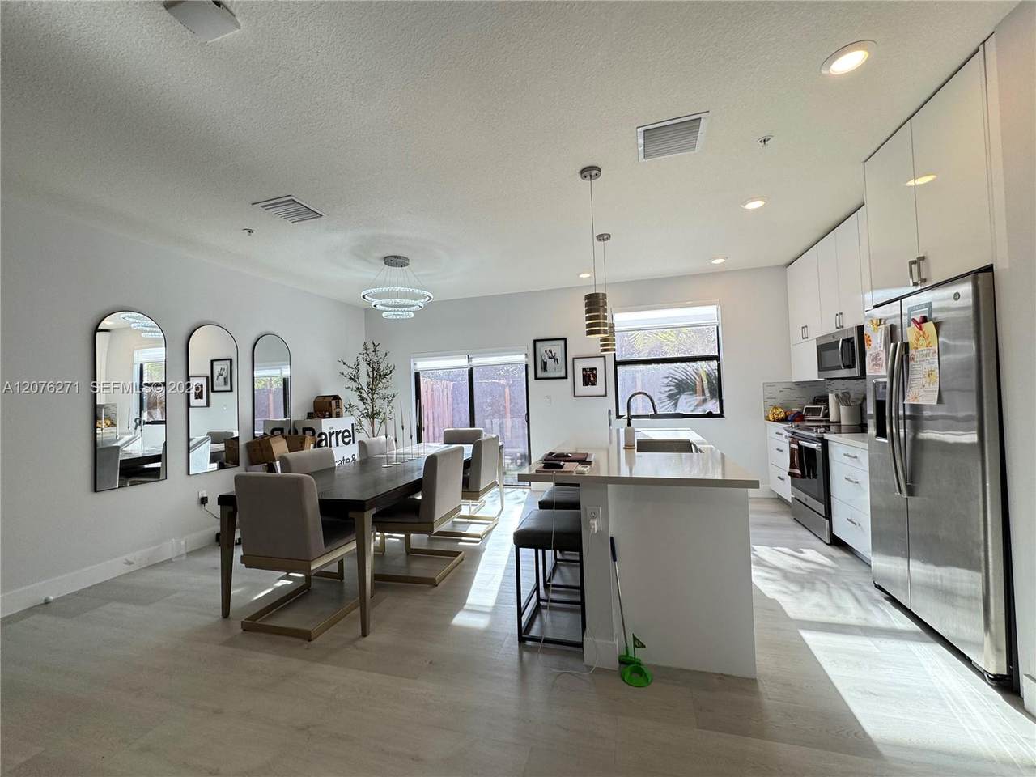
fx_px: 419
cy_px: 388
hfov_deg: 102.1
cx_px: 518
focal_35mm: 14
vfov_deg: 85.7
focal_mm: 2.22
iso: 100
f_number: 2.2
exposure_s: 1/120
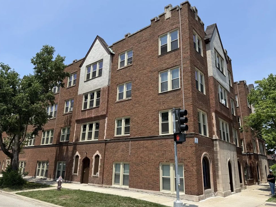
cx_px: 136
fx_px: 199
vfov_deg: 54.9
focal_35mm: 25
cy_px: 103
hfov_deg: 69.4
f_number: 1.78
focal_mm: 6.76
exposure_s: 1/3584
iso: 80
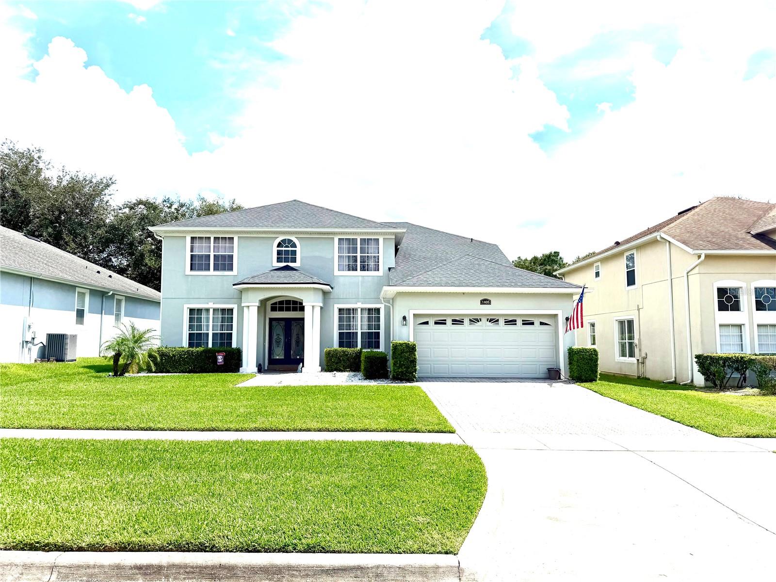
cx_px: 388
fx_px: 538
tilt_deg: +5.7
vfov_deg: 56.8
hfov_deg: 71.6
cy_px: 291
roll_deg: +0.5
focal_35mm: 24
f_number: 1.78
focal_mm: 6.76
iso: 80
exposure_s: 1/10309
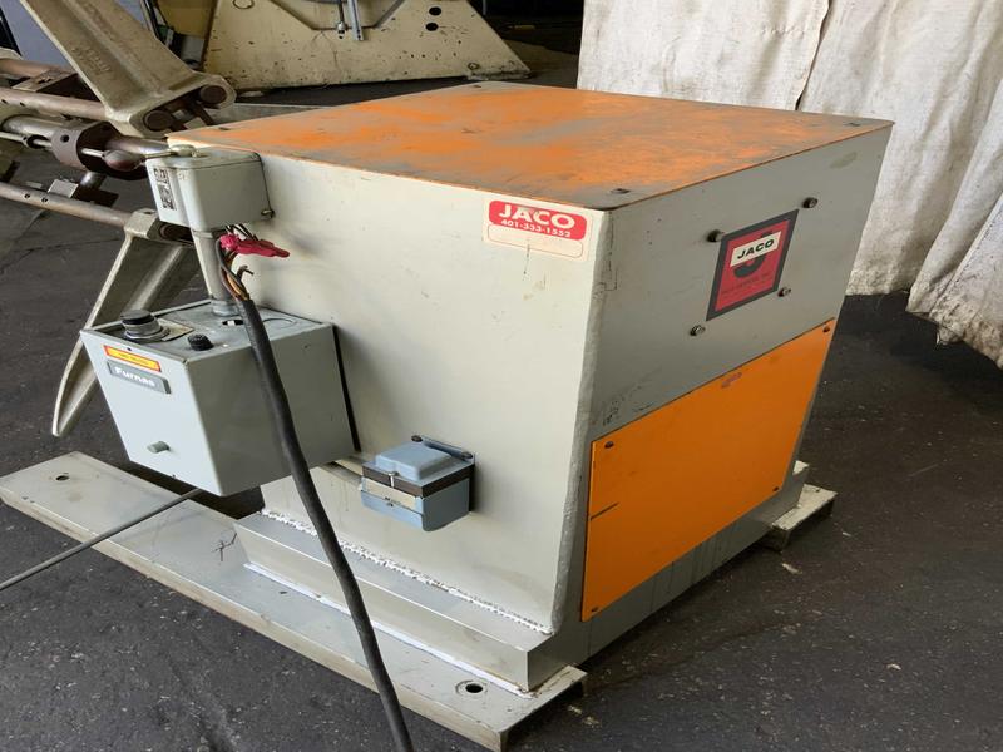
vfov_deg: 48.2
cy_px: 376
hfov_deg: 61.7
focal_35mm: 29
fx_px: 840
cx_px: 502
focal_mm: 3
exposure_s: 1/120
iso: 50
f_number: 1.8
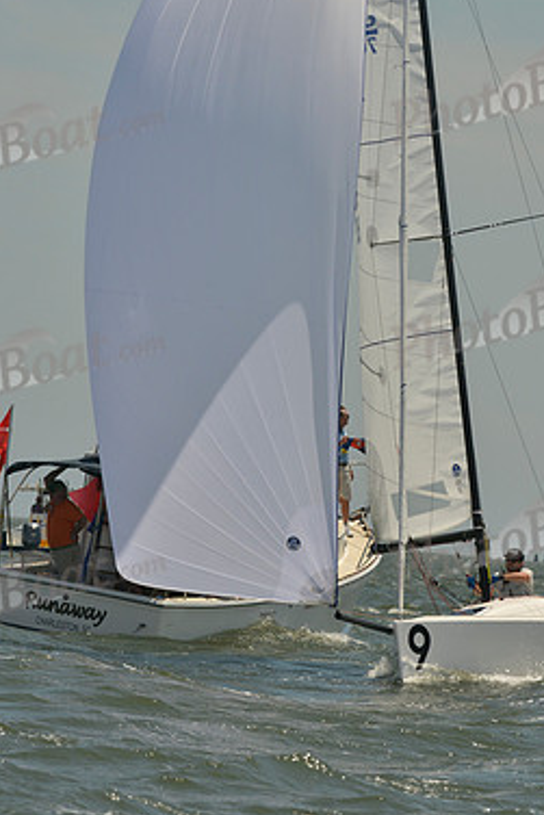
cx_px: 279
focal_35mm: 324
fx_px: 7337
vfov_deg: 6.4
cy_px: 232
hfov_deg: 4.2
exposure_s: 1/1250
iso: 280
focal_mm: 210
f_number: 11
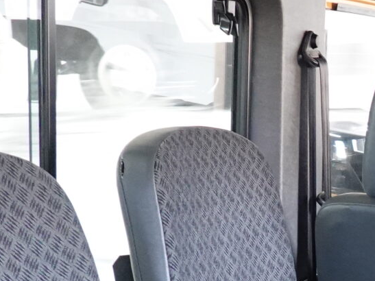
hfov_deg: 15.2
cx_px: 721
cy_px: 314
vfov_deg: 13.4
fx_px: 1170
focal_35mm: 108
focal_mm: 9
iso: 1600
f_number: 2.8
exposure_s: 1/30
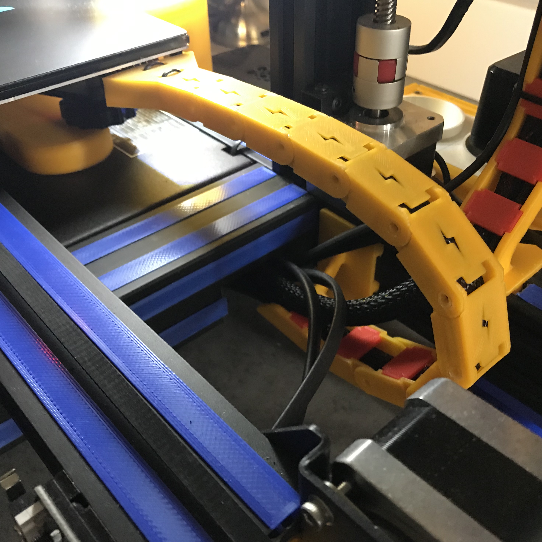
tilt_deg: -38.6
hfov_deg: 48.4
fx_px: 602
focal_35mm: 34
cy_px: 264
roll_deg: -1.2
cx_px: 289
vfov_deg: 48.4
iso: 100
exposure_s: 1/13
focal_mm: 3.99
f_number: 1.8
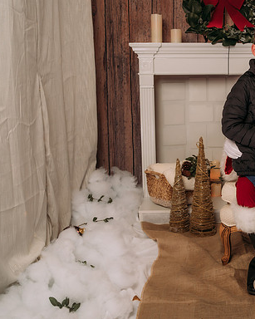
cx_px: 227
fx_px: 529
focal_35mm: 56
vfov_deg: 33.6
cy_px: 148
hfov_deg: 26.3
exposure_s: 1/100
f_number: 5.6
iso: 100
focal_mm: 35
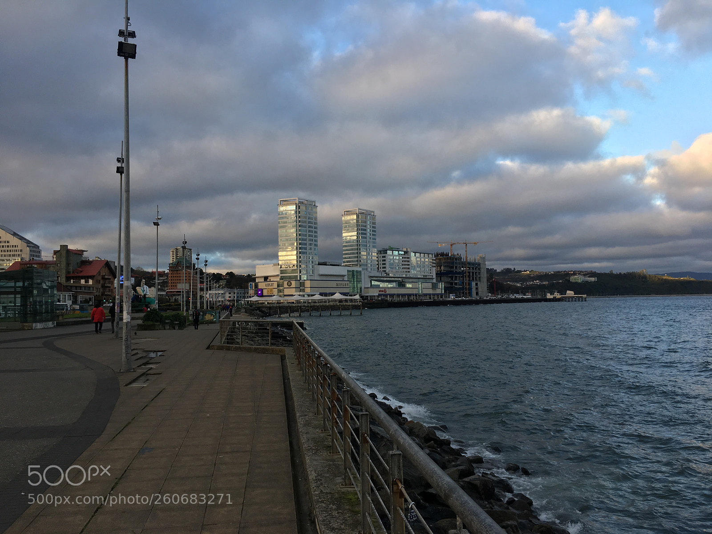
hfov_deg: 61.7
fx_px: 596
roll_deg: +1.5
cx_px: 356
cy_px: 267
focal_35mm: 29
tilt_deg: +2.6
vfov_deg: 48.2
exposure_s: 1/273
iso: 25
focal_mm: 4.15
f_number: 2.2
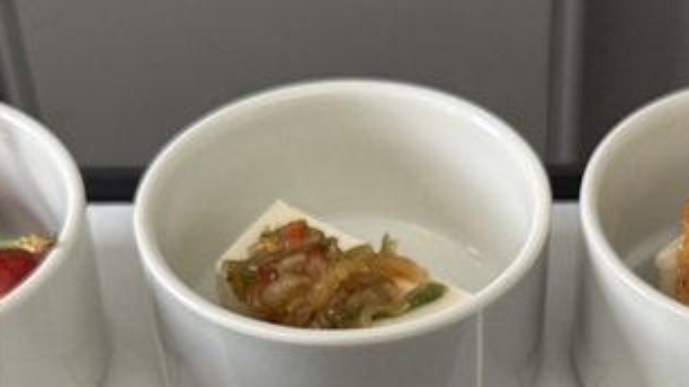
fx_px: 1863
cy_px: 577
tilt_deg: -49.5
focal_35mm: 102
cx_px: 434
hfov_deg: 20.9
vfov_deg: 11.4
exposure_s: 1/76
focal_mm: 6.76
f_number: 1.78
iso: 200
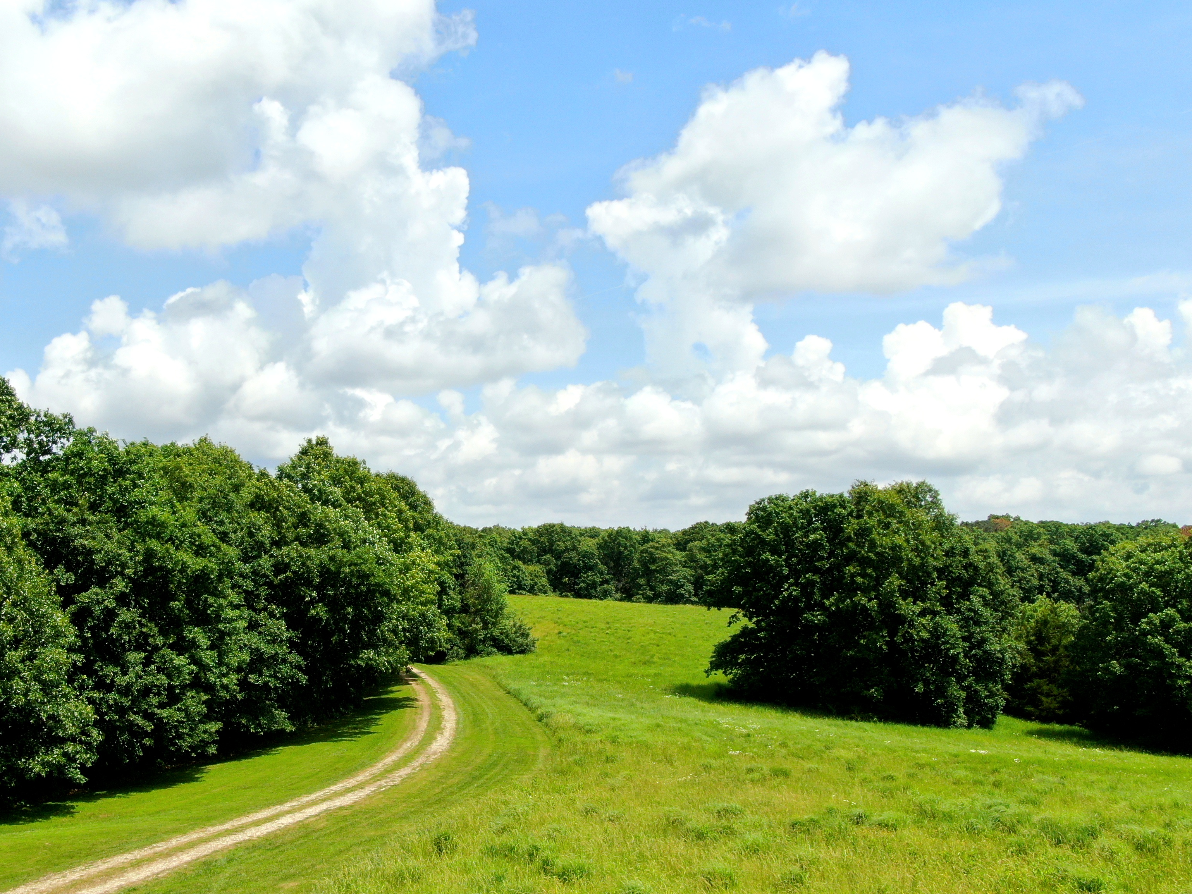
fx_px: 1343
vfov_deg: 36.8
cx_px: 480
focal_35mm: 39
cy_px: 493
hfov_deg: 47.6
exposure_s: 1/1250
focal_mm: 5.22
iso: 110
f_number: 3.1
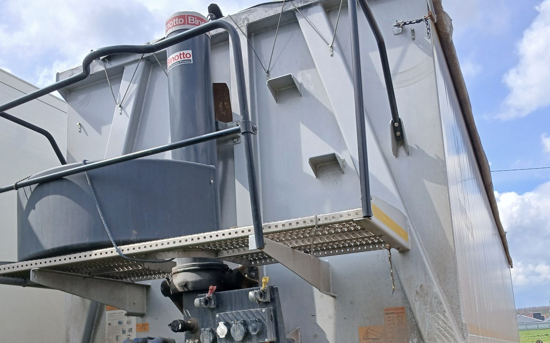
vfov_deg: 34.6
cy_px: 256
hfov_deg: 54.0
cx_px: 288
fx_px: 540
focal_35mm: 36
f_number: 1.8
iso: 20
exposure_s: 1/395
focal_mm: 3.98
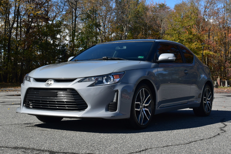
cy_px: 77
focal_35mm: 57
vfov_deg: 23.8
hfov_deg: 35.0
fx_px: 366
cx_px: 116
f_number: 11
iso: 400
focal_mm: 38
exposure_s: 1/500
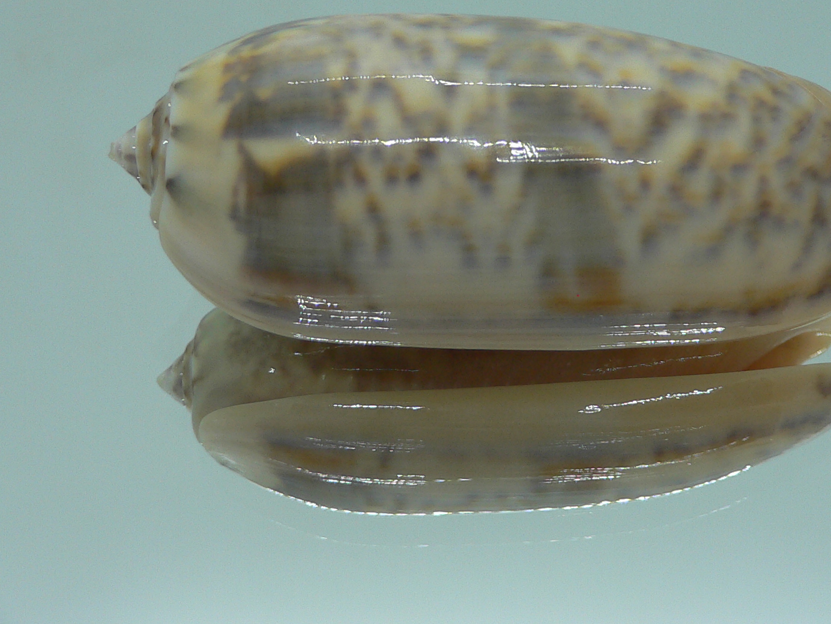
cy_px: 206
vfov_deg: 28.4
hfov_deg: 37.3
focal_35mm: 51
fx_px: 1224
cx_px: 510
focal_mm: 4.6
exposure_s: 1/60
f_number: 2.8
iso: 80
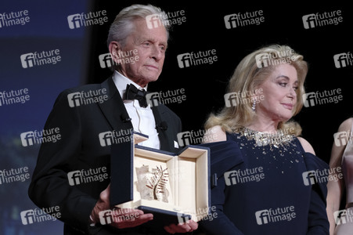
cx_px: 176
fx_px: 1323
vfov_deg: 10.1
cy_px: 118
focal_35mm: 135
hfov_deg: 15.2
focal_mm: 90
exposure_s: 1/640
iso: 1600
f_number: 2
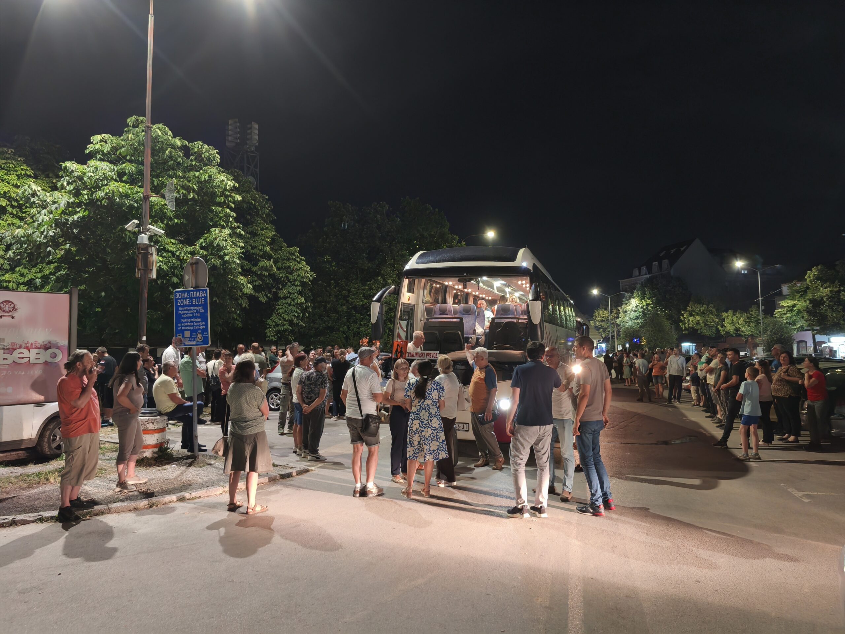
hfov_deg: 73.9
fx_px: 561
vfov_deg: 58.9
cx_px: 422
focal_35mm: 23
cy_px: 317
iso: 2000
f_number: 1.7
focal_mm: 5.35
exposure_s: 1/25
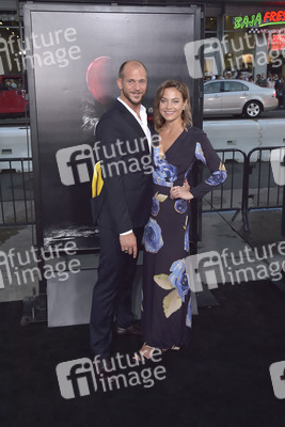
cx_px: 142
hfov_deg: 35.1
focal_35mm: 38
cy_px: 214
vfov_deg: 50.7
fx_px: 451
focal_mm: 38
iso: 640
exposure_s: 1/320
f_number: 6.3
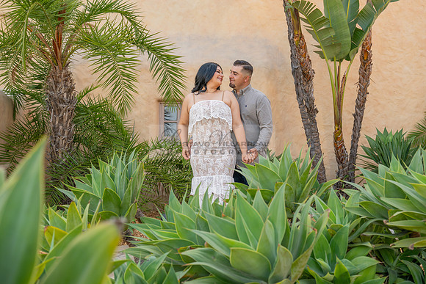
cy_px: 142
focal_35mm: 49
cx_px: 213
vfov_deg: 27.5
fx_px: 580
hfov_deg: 40.3
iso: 200
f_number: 5.6
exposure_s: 1/200
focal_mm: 49
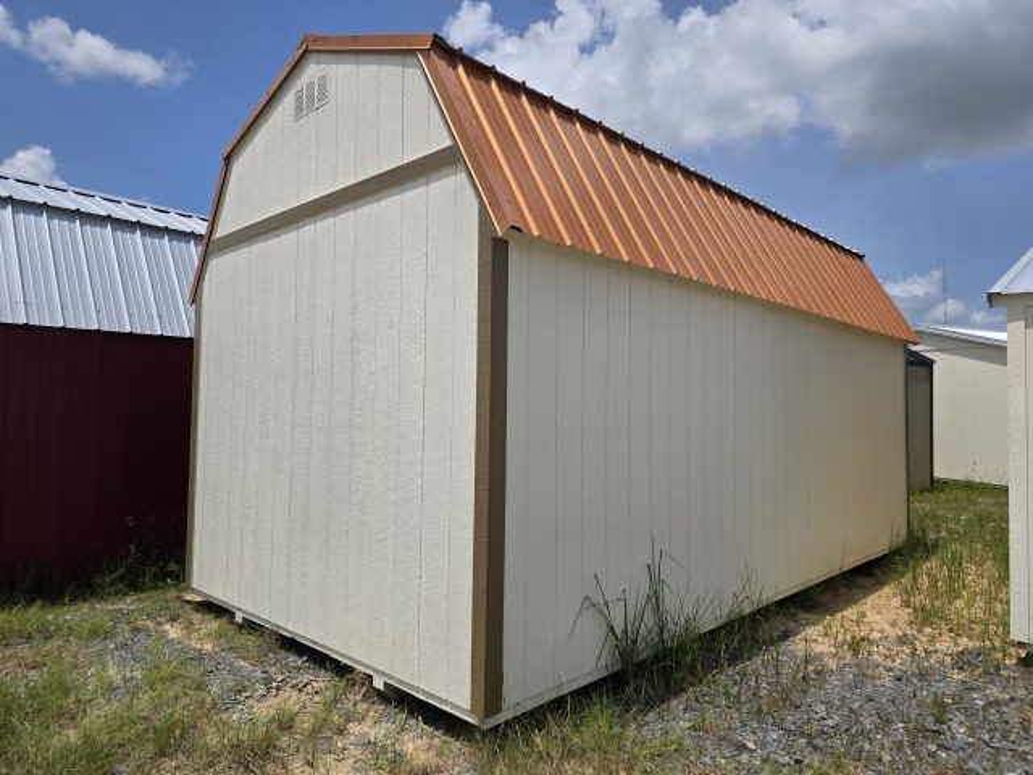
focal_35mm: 23
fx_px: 686
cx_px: 516
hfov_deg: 73.9
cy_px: 388
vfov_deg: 58.9
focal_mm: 6.3
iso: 64
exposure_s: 1/7944
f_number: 1.7
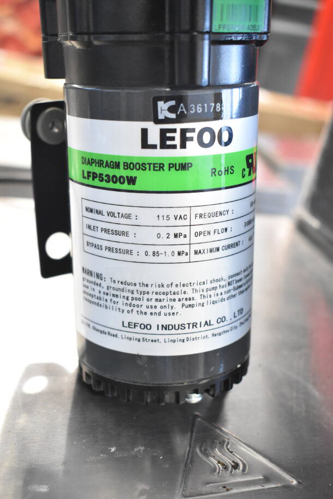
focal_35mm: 48
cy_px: 250
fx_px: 665
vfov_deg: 41.1
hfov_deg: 28.1
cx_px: 166
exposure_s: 1/50
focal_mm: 32
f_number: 4.5
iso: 3200
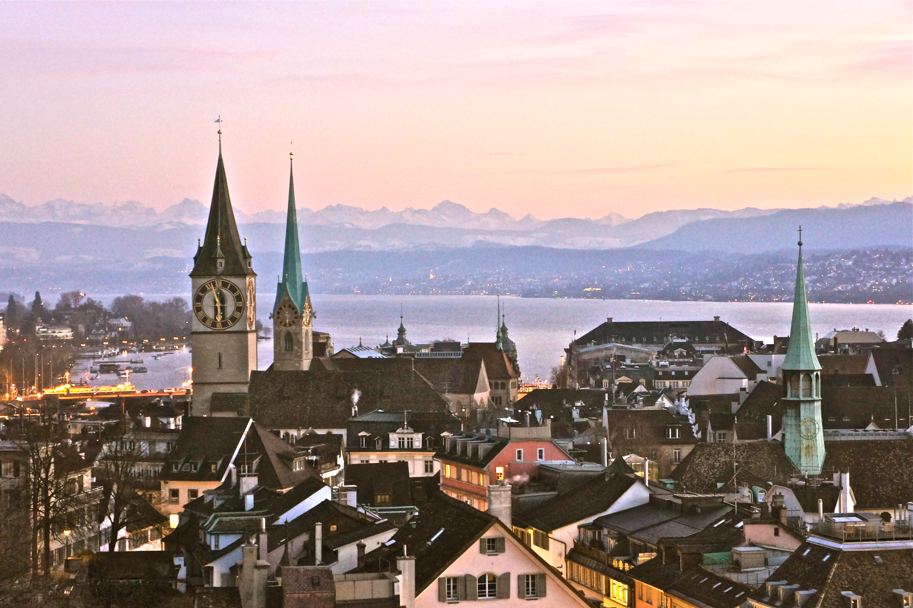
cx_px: 456
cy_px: 304
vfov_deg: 16.5
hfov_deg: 24.6
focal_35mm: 82
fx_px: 2091
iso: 1600
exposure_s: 1/15
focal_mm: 55
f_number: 5.6
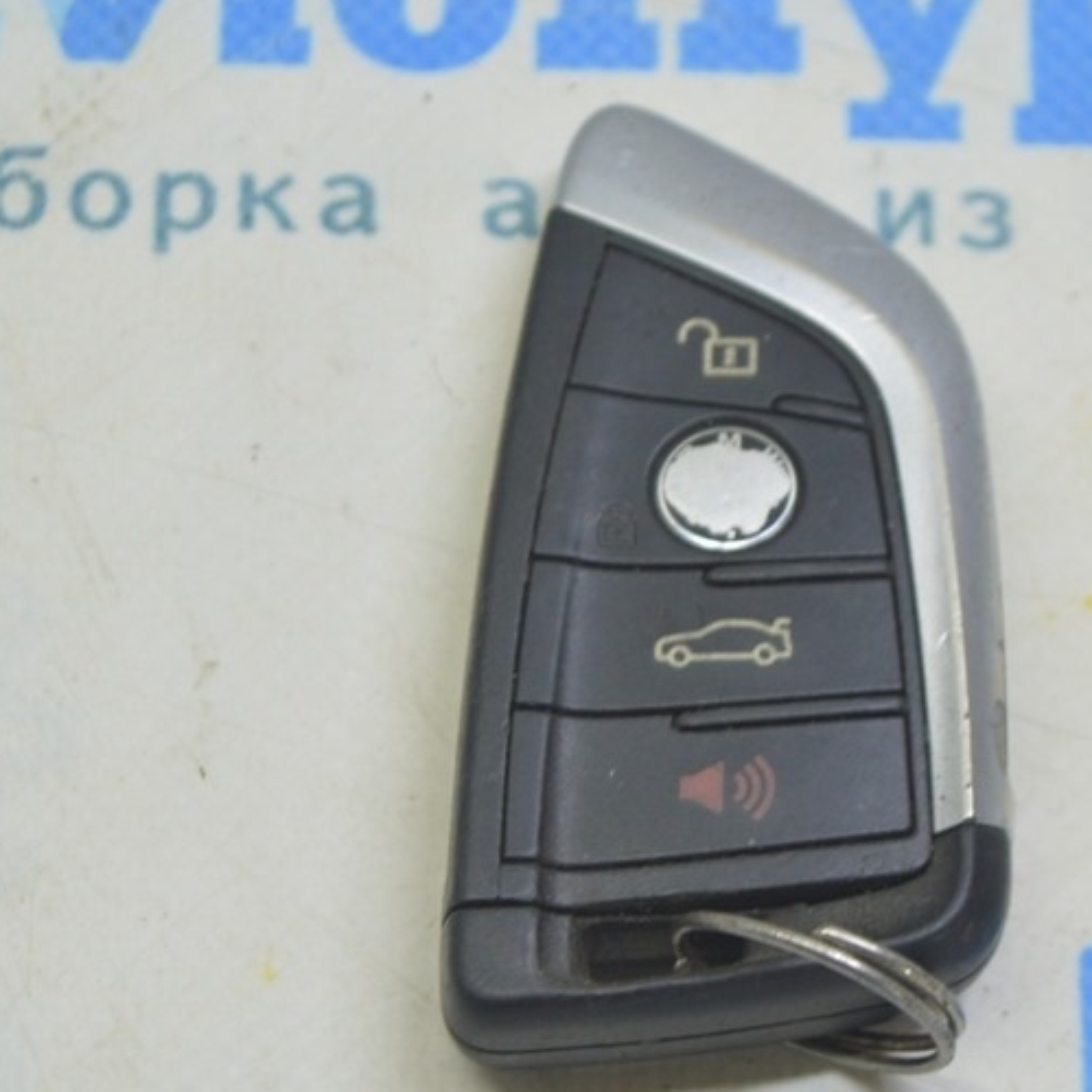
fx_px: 5135
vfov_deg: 12.1
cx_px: 619
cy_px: 625
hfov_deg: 12.1
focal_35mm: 144
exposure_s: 1/20
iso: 400
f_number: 5.6
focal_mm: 55
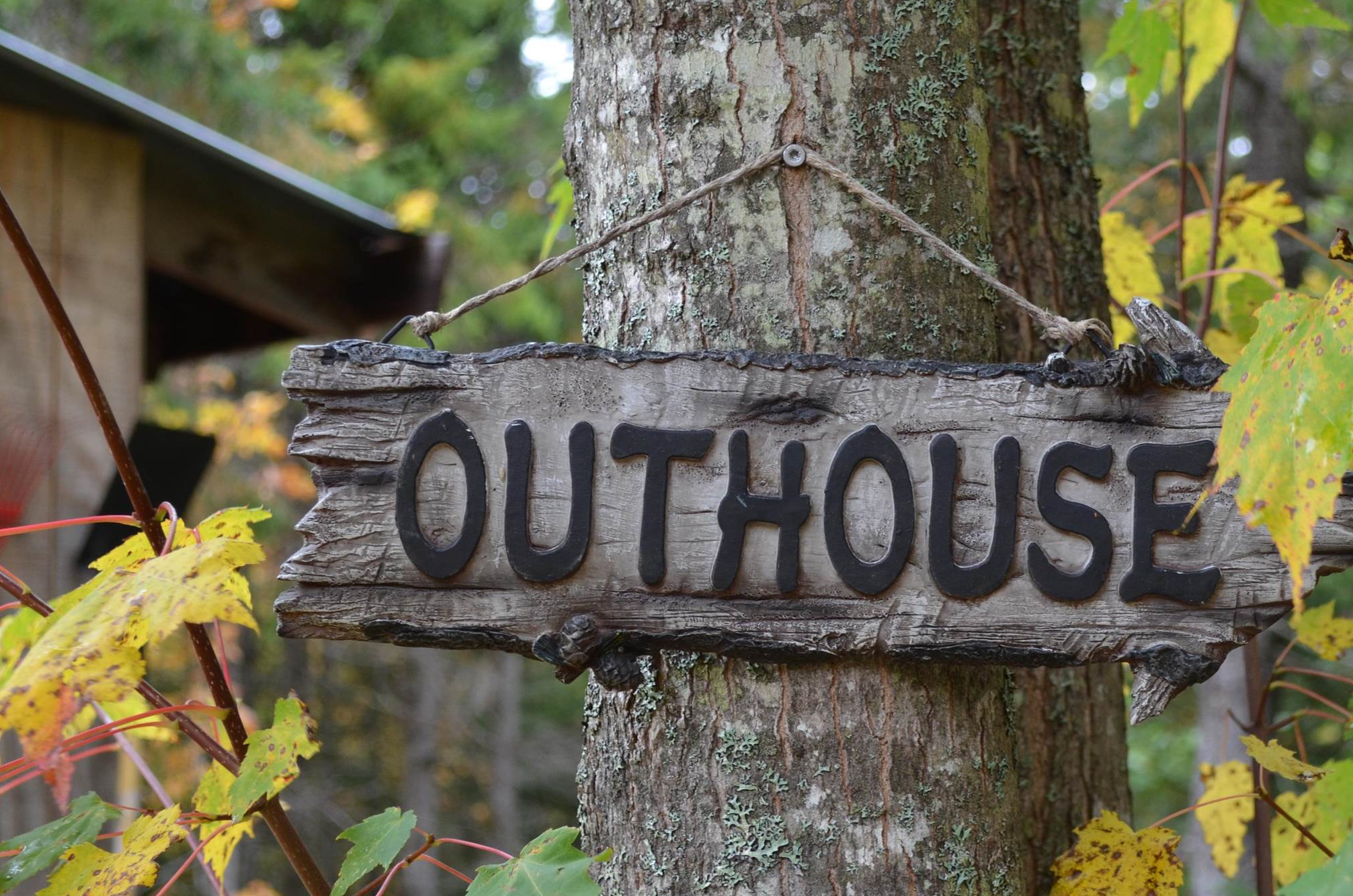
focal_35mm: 87
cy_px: 496
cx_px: 864
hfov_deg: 23.4
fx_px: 3263
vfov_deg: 15.6
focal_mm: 38
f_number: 5
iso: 400
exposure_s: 1/80
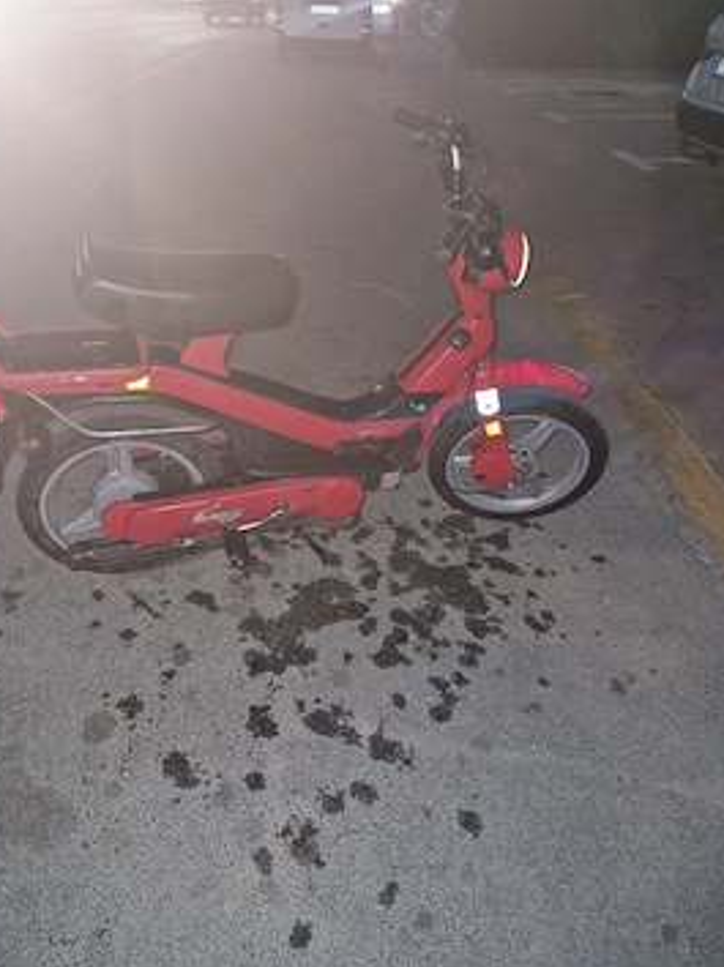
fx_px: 726
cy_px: 451
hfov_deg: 52.9
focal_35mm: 26
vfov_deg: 67.3
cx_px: 328
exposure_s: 1/25
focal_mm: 5.4
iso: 800
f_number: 1.8
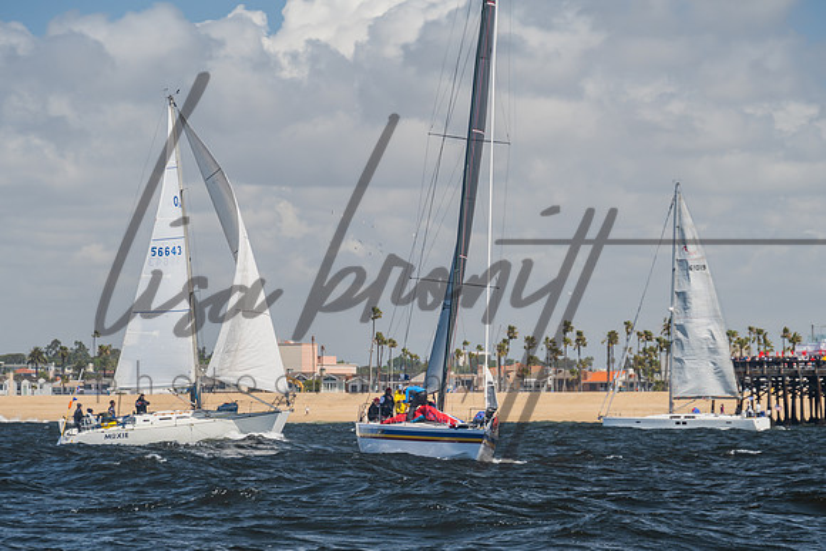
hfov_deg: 10.2
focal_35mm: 202
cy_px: 384
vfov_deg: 6.8
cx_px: 413
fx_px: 4642
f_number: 6.3
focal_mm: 145
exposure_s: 1/250
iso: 100
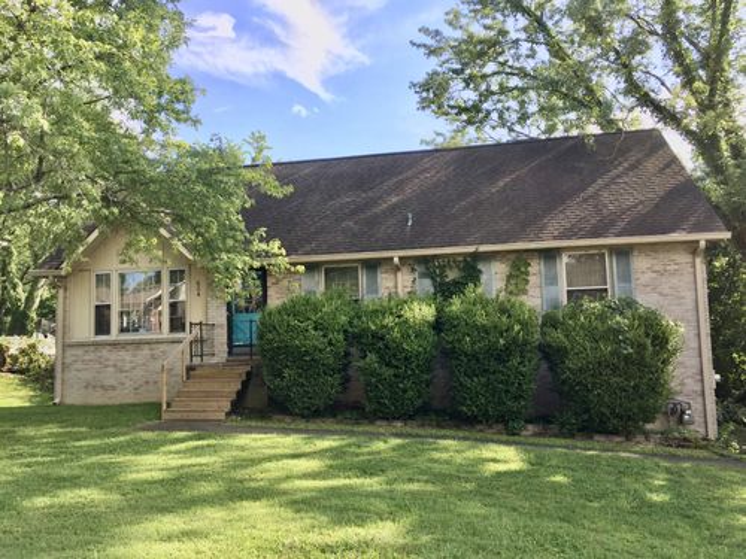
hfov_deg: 61.7
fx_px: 625
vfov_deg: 48.2
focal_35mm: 29
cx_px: 373
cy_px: 280
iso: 32
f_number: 2.2
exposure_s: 1/488
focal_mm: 4.15
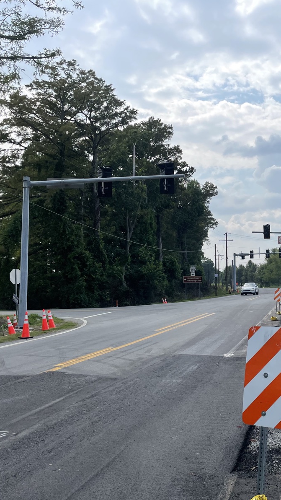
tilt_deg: +5.9
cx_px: 252
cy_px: 250
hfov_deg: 29.9
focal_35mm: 38
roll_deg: -0.7
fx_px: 503
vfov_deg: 52.8
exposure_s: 1/5291
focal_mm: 4.2
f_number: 1.6
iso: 32
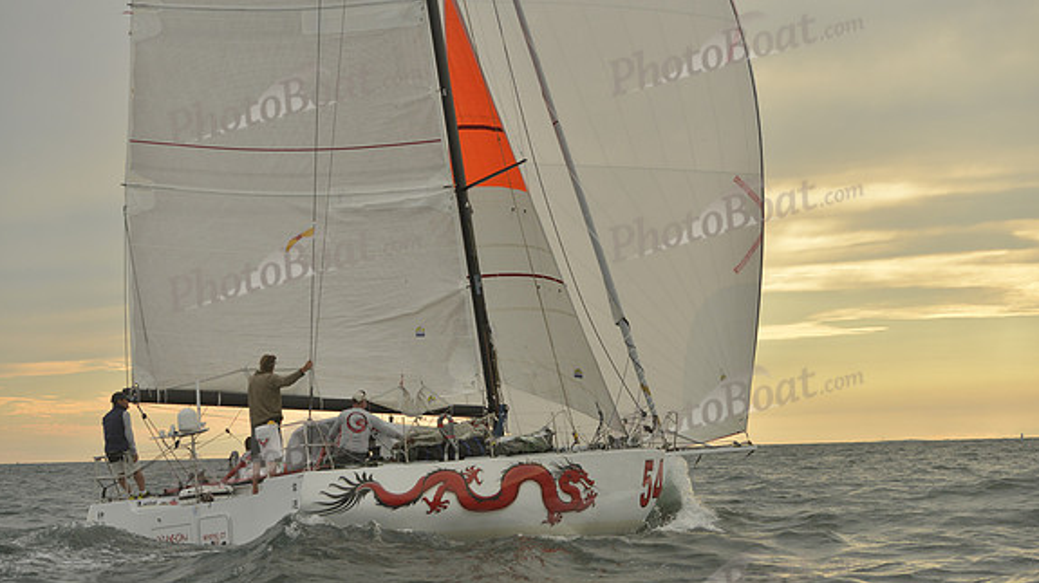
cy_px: 335
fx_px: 2038
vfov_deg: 16.3
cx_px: 517
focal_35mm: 74
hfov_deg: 28.6
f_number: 5
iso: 400
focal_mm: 70
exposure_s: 1/1250
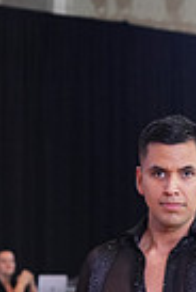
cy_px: 416
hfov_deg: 4.0
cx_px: 240
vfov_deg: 5.9
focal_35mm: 346
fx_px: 2811
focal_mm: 82
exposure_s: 1/125
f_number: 4.5
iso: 2000
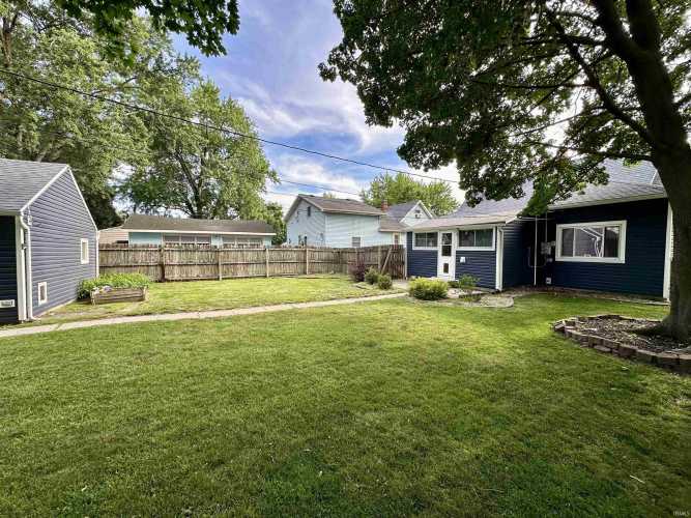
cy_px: 259
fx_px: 279
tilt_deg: -1.4
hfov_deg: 102.1
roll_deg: -0.4
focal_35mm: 14
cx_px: 346
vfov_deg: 85.7
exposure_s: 1/261
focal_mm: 2.22
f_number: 2.2
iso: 40
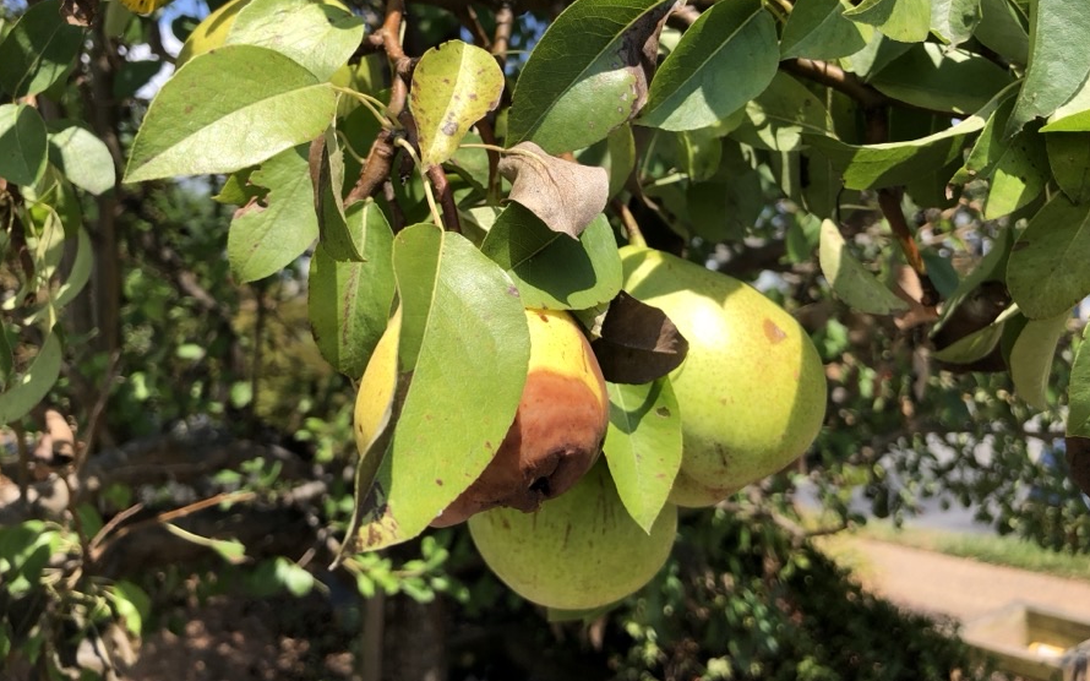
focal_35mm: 30
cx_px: 541
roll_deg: +4.2
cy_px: 280
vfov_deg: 41.7
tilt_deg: +4.0
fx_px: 891
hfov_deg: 62.9
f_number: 1.8
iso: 20
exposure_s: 1/1156
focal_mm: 4
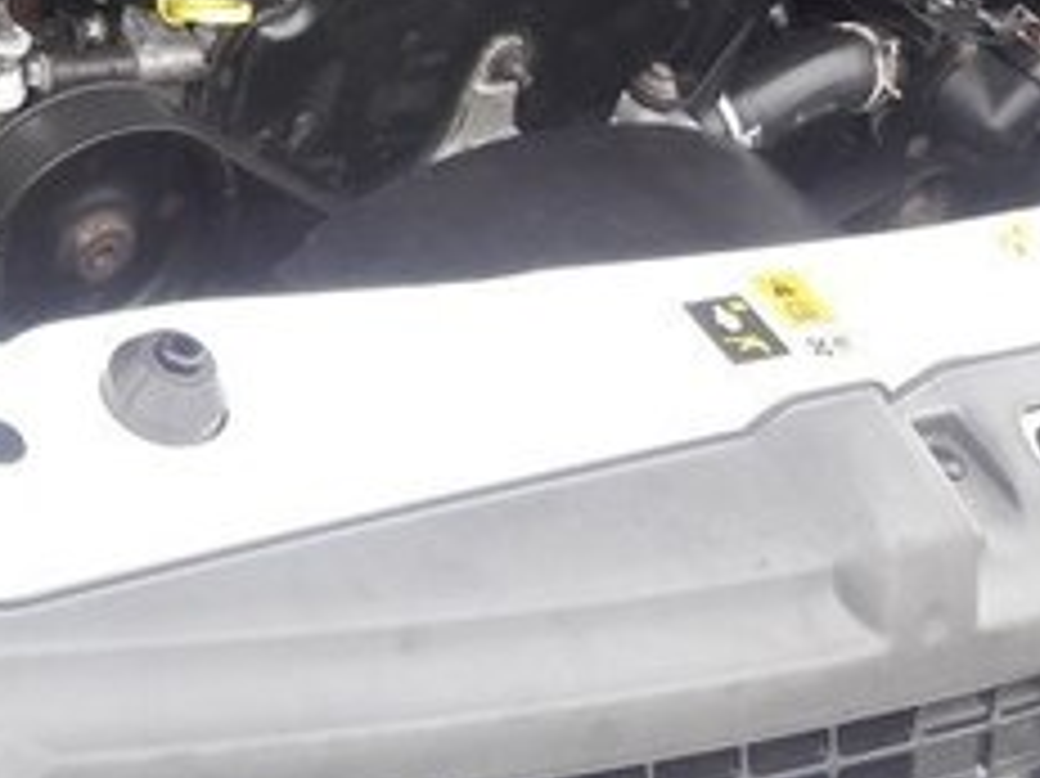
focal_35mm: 80
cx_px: 158
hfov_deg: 23.9
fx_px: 2402
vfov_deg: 17.1
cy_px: -281
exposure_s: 1/33
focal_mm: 3.7
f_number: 1.9
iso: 50
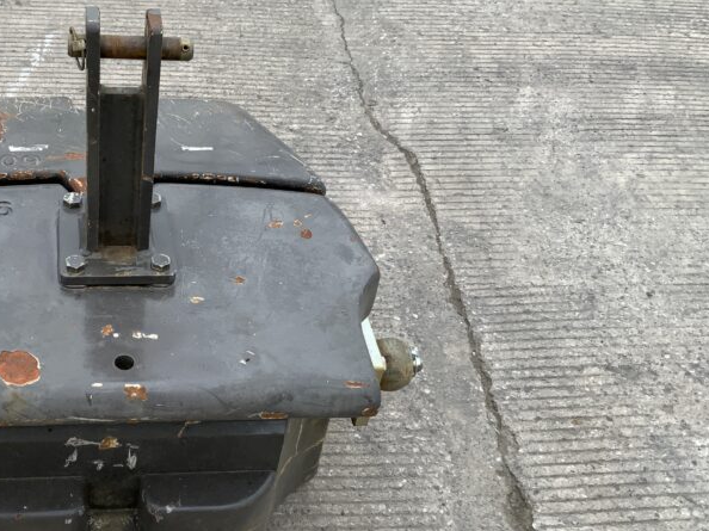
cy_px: 304
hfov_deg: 37.1
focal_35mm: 50
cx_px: 160
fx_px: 1024
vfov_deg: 29.1
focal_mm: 3
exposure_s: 1/912
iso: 16
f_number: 1.8
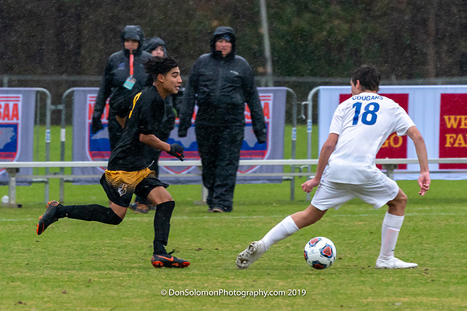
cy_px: 134
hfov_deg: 2.8
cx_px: 236
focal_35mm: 731
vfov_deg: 1.9
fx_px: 9490
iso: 3200
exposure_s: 1/1000
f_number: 5.6
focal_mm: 345
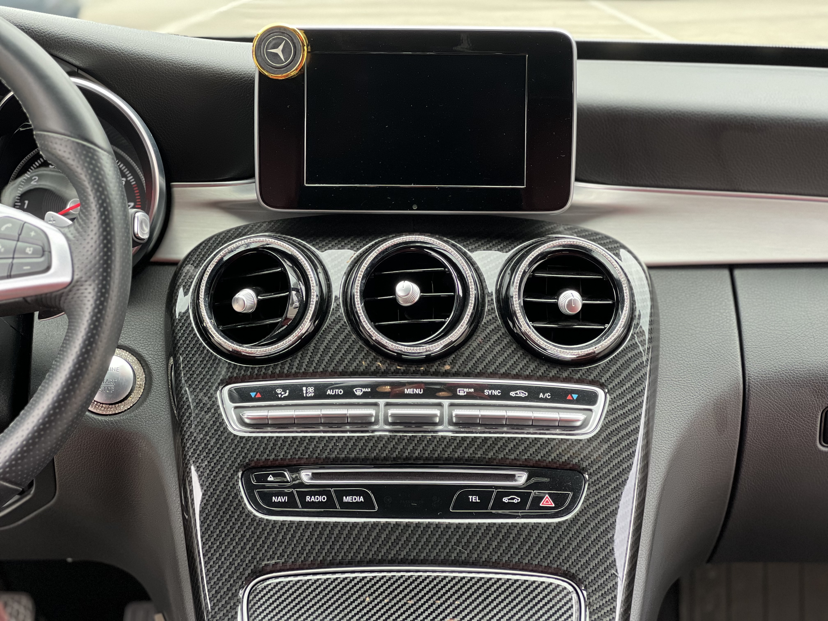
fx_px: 1842
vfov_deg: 19.1
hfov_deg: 25.3
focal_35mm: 77
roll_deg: -0.8
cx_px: 414
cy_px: 310
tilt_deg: -11.2
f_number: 2.8
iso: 250
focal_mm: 9
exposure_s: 1/121
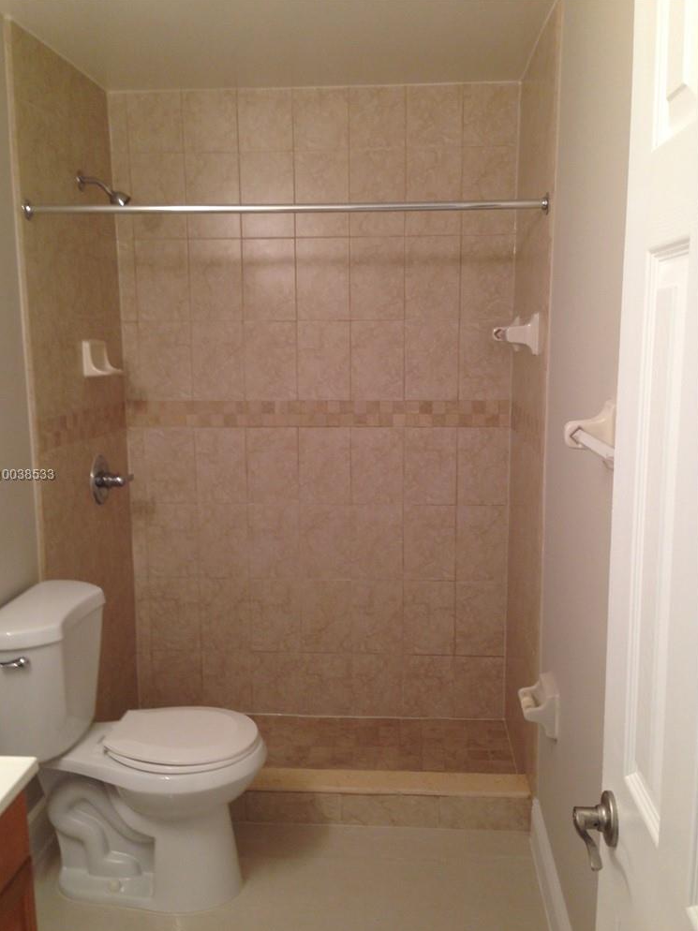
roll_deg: +0.1
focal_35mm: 34
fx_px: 914
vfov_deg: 54.0
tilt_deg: -5.6
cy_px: 476
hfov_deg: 41.8
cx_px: 344
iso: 64
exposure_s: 1/20
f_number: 2.4
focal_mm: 4.12
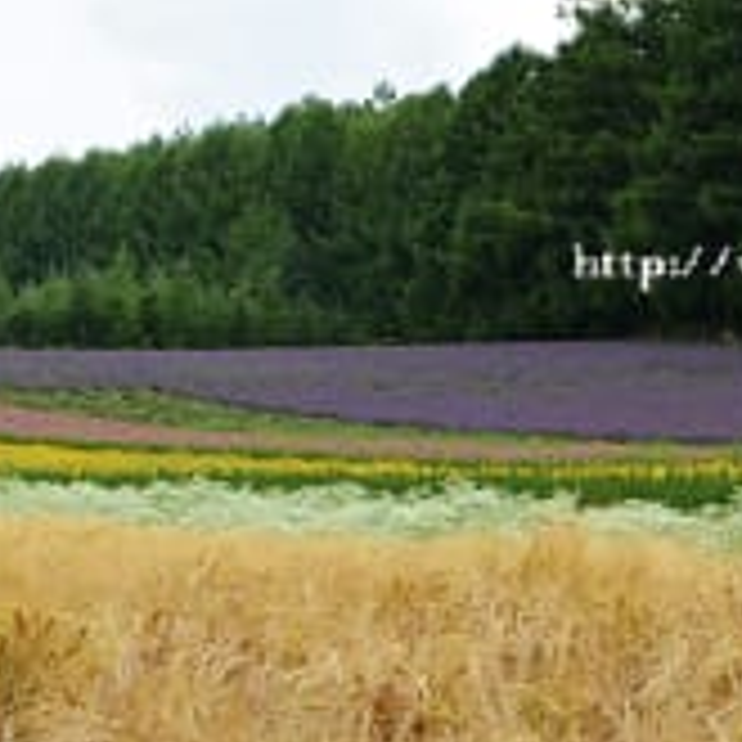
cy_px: 576
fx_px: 2974
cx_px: 2
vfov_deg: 14.2
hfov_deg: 14.0
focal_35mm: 123
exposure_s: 1/1000
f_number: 5.6
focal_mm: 25
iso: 1000
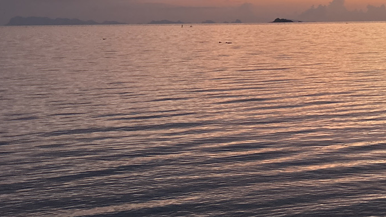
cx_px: 541
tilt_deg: +5.8
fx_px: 849
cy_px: -73
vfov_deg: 13.9
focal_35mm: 83
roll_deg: +0.9
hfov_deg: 22.2
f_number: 1.5
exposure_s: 1/80
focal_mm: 5.7
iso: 125
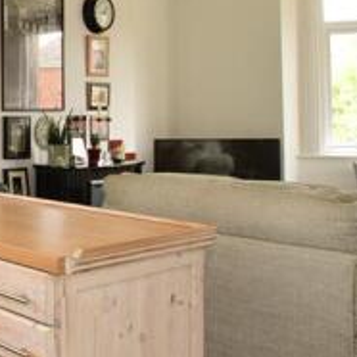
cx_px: -228
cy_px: 103
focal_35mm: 45
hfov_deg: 24.6
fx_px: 525
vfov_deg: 36.9
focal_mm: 10
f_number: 6.3
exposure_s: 1/50
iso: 640
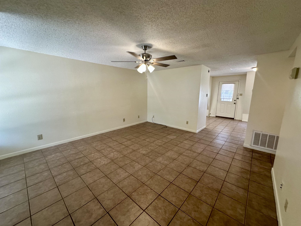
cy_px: 113
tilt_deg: -8.3
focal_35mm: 14
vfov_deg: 85.7
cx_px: 150
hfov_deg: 102.1
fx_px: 122
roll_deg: -0.2
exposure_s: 1/120
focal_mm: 2.22
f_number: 2.2
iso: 200
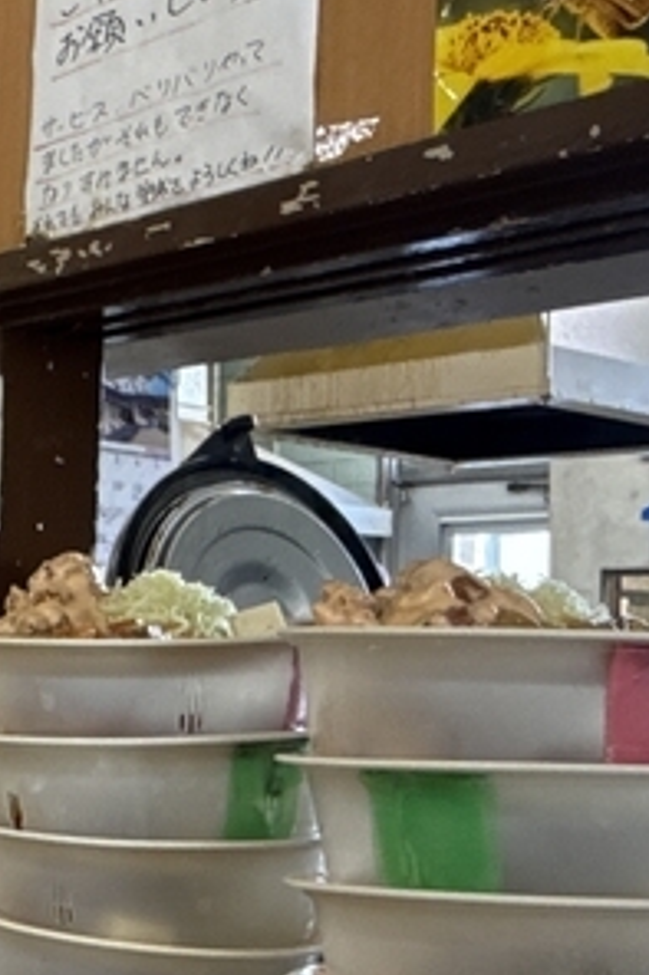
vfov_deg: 33.9
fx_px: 1597
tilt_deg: +3.7
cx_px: -366
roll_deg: -1.2
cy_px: 573
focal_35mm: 59
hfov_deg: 19.5
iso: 200
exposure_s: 1/60
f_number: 2.2
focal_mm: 2.22
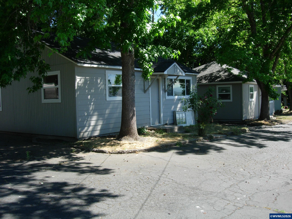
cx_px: 146
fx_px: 321
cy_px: 110
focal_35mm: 38
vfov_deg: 37.7
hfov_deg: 49.0
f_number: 2.8
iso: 64
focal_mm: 7.8
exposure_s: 1/575
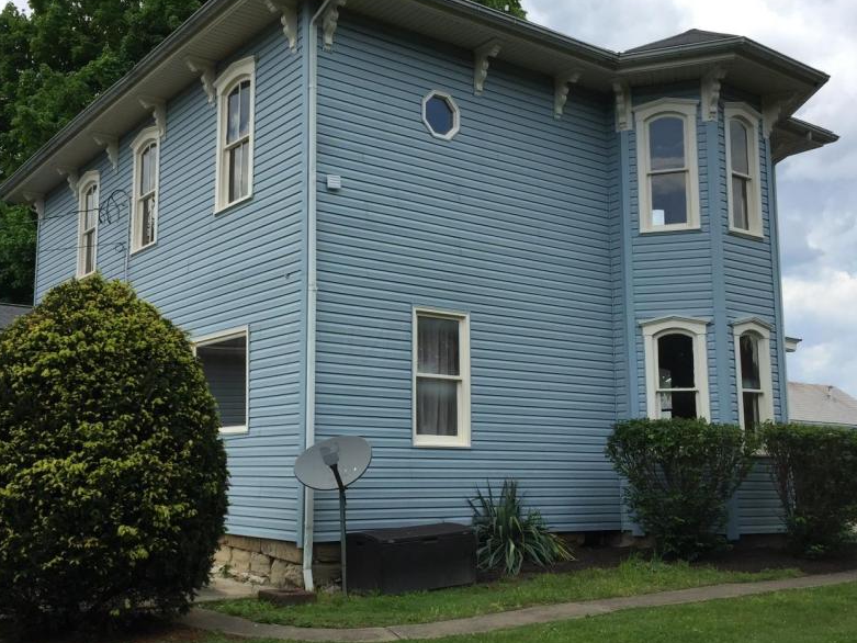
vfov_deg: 37.7
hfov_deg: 48.7
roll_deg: -1.2
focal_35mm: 38
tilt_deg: +8.1
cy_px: 341
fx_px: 941
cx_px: 348
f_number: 2.2
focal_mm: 4.15
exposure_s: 1/1412
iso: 32
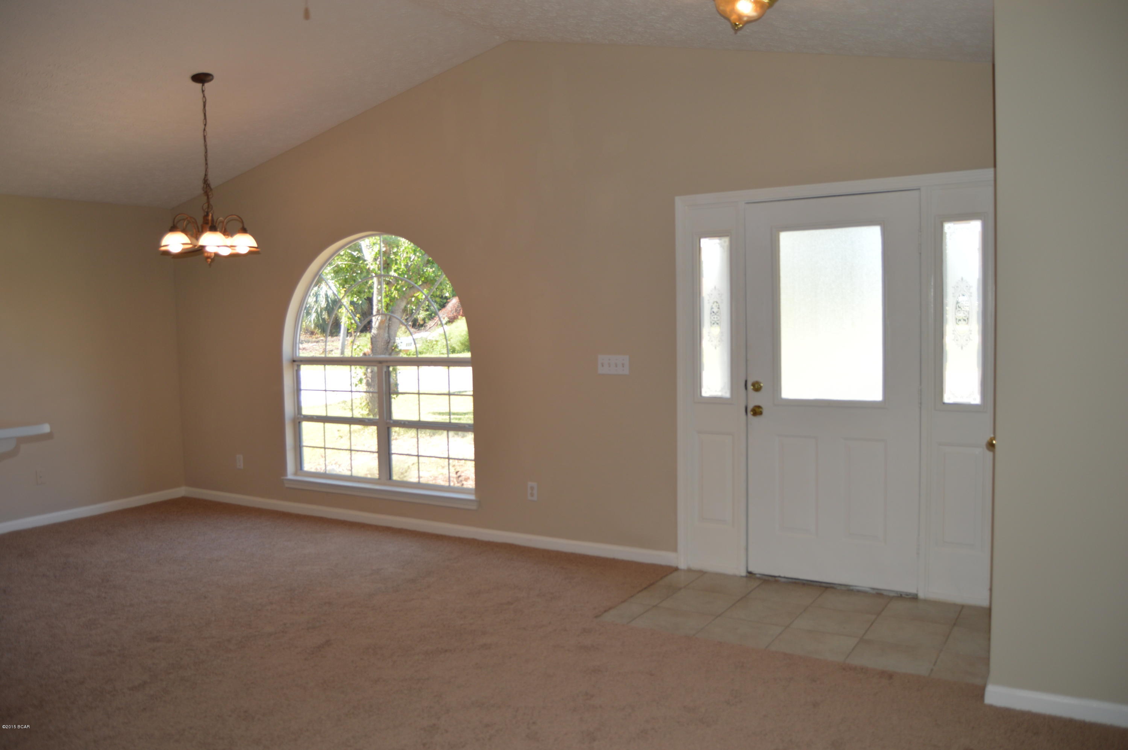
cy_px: 375
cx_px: 564
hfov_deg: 67.4
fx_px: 845
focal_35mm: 27
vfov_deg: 47.8
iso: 140
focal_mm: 18
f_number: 4
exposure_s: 1/125
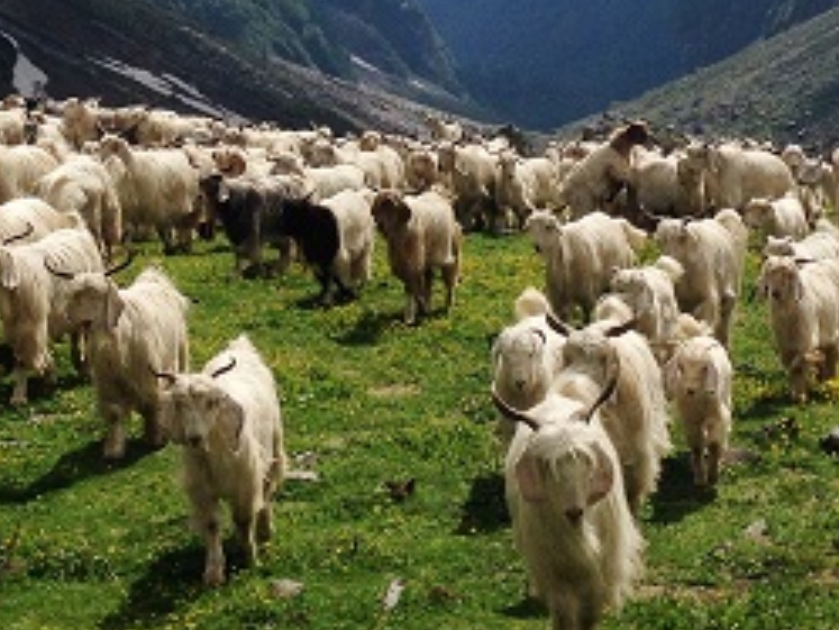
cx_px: 462
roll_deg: +4.3
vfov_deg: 13.6
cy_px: 47
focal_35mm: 108
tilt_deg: -4.0
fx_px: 2619
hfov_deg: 18.2
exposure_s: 1/3390
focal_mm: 4.12
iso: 50
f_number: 2.4
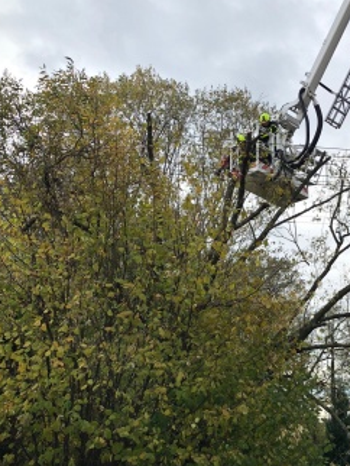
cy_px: 311
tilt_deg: +14.6
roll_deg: -1.0
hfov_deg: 32.0
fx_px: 606
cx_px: 226
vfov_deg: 41.5
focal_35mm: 45
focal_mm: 3.99
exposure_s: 1/774
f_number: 1.8
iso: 20
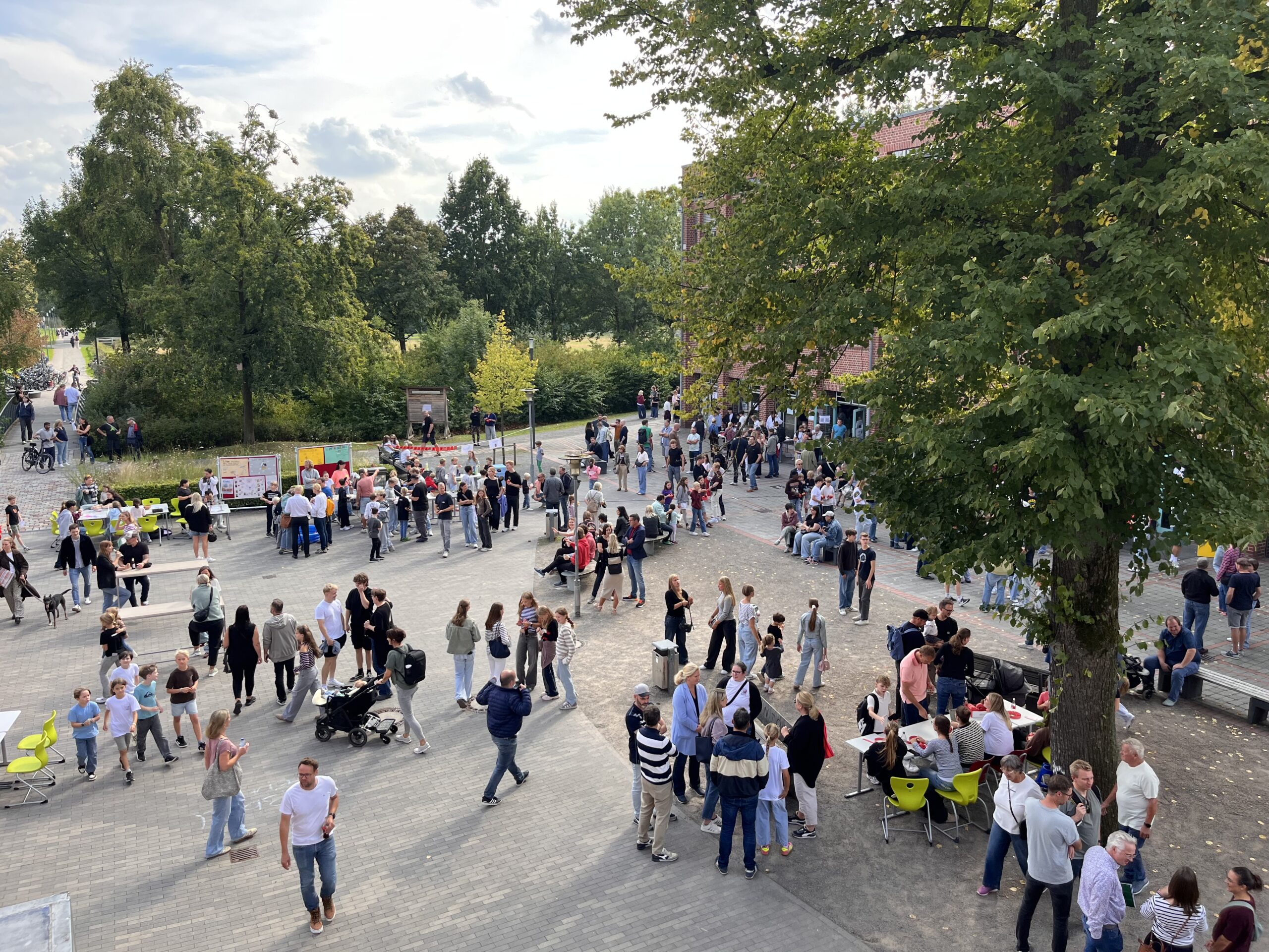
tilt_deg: -11.5
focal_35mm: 26
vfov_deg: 53.1
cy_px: 476
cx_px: 634
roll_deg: +0.0
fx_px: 953
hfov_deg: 67.3
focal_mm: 5.1
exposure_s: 1/605
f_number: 1.6
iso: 50
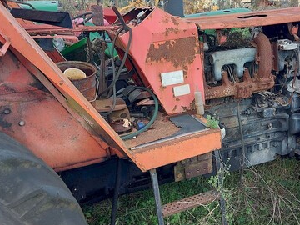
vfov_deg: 35.9
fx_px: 347
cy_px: 95
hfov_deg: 46.0
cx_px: 203
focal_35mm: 40
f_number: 1.8
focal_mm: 5.23
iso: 32
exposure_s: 1/104
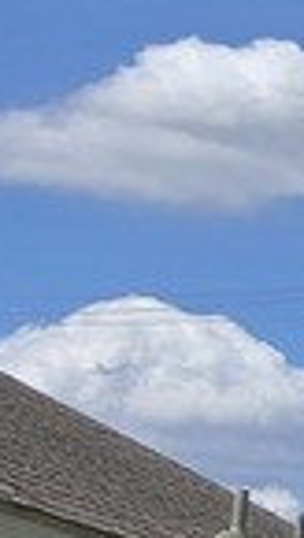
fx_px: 3540
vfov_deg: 8.7
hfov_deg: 3.3
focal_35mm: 248
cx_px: 2584
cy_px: 434
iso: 12
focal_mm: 6.3
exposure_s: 1/955
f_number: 1.7
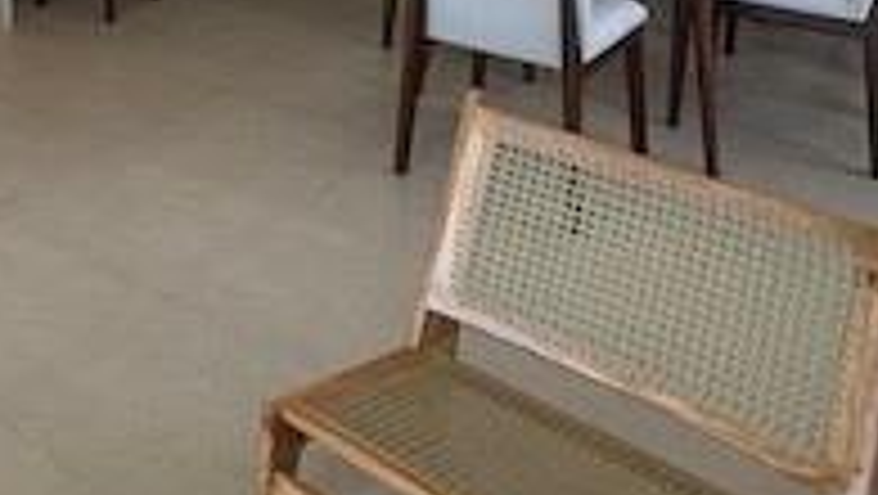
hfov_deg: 36.0
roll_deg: +1.2
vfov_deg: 20.5
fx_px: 1165
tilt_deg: -5.5
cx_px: -54
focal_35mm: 50
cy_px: -252
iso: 80
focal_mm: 2.22
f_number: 2.2
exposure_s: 1/120
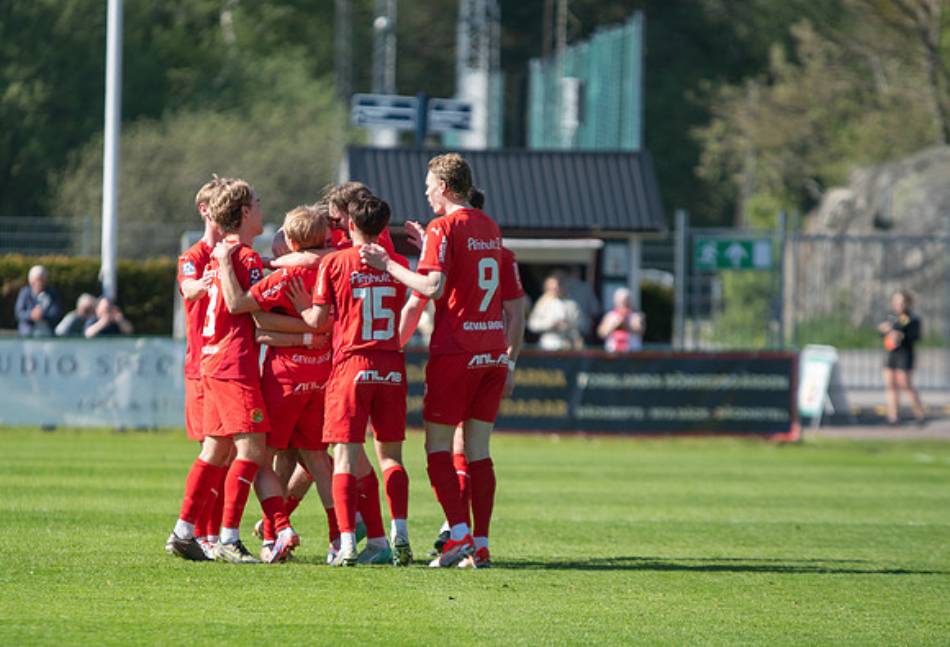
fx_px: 10257
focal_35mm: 386
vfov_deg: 3.6
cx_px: 334
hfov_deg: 5.3
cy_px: 410
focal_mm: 200
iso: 250
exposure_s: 1/2000
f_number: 3.2
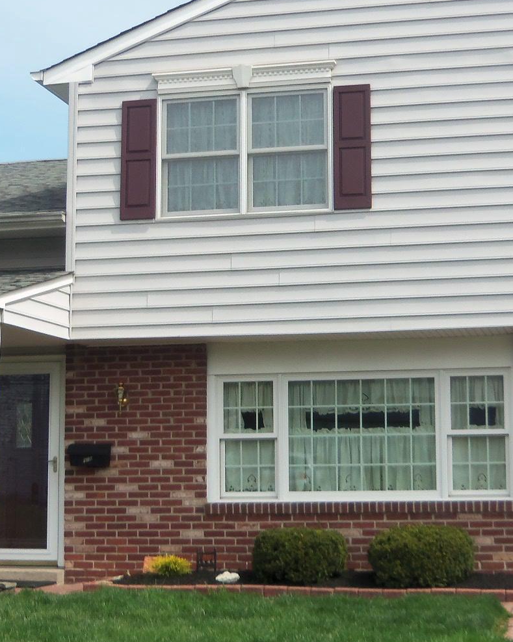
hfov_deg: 19.9
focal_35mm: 77
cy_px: 282
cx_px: 285
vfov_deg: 24.7
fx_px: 1462
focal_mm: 6.8
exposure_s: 1/320
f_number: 4.3
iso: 64
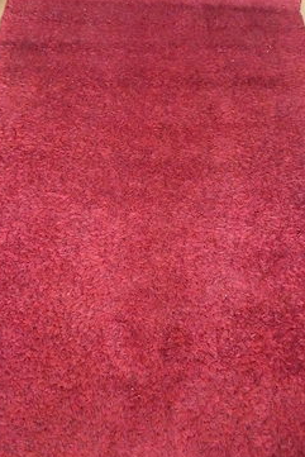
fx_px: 394
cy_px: 227
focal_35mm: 31
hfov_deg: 42.4
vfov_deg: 60.3
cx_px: 151
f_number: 1.8
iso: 3168
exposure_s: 1/14.3
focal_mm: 3.98
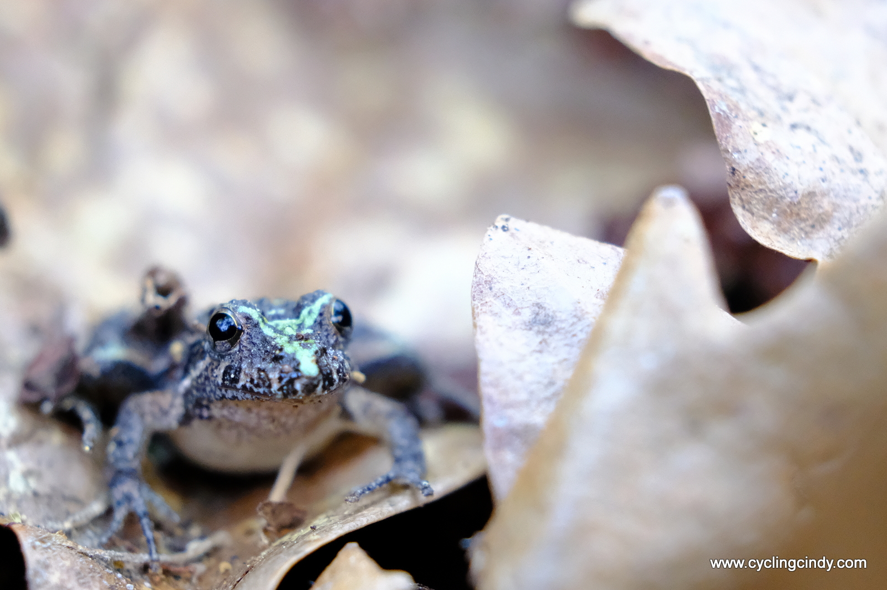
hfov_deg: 31.4
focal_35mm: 64
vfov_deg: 21.2
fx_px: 1576
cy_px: 295
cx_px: 444
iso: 6400
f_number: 5
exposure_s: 1/75
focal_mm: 42.5
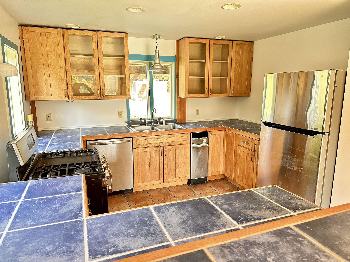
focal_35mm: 24
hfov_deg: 71.6
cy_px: 131
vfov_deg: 56.8
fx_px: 243
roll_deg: +0.0
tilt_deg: -10.5
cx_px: 175
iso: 250
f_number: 1.78
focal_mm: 6.86
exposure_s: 1/61
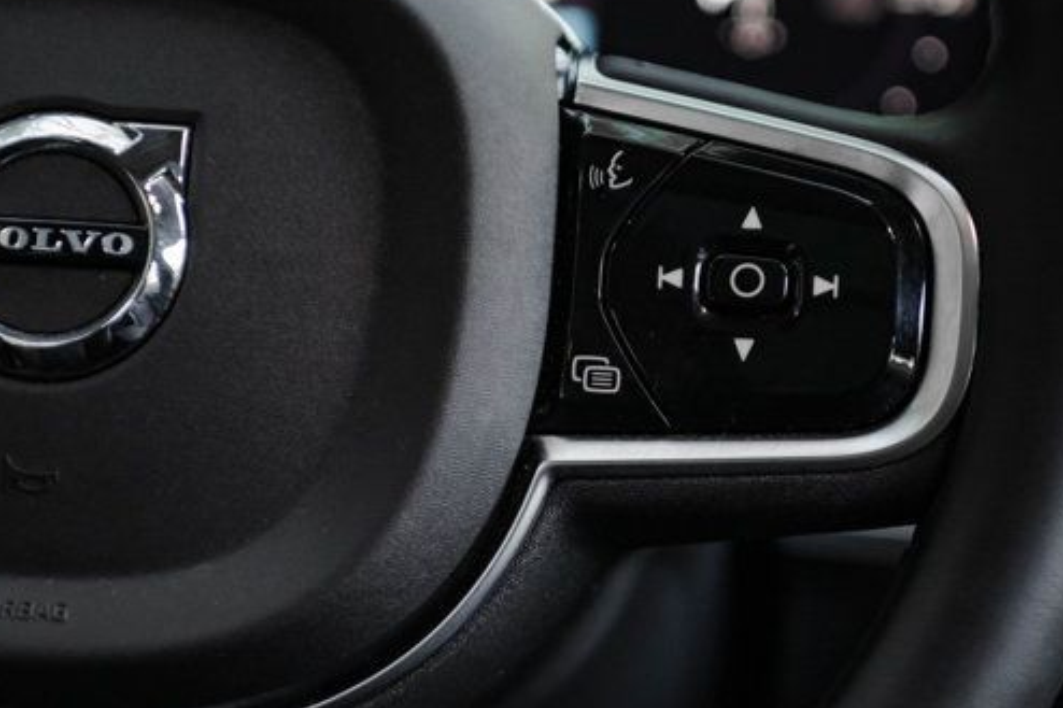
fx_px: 4014
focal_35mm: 136
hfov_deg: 15.1
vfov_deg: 10.1
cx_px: 663
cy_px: 288
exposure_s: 1/320
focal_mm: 70
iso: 3200
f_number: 3.5
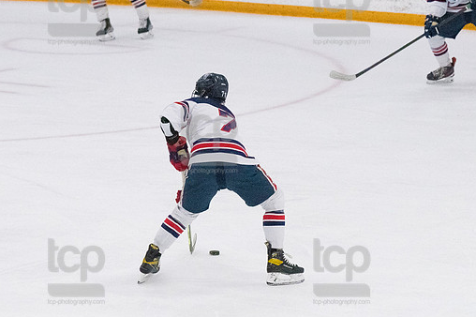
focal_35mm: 274
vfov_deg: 5.0
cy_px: 141
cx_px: 209
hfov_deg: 7.5
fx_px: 3620
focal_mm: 160
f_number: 5
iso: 8000
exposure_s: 1/1600
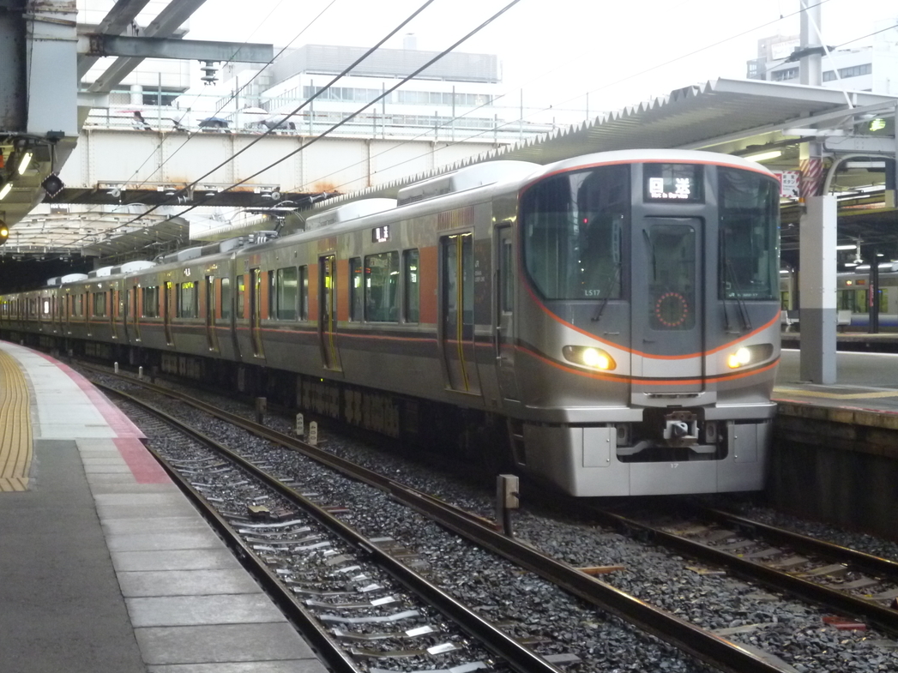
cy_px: 315
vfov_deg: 26.5
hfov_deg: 34.9
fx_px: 1427
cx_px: 403
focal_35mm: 55
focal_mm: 8.6
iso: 400
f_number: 4
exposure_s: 1/25
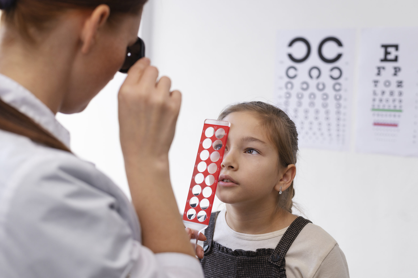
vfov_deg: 27.0
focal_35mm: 50
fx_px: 580
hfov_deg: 39.6
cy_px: 139
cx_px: 209
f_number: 4
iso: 320
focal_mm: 50
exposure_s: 1/200
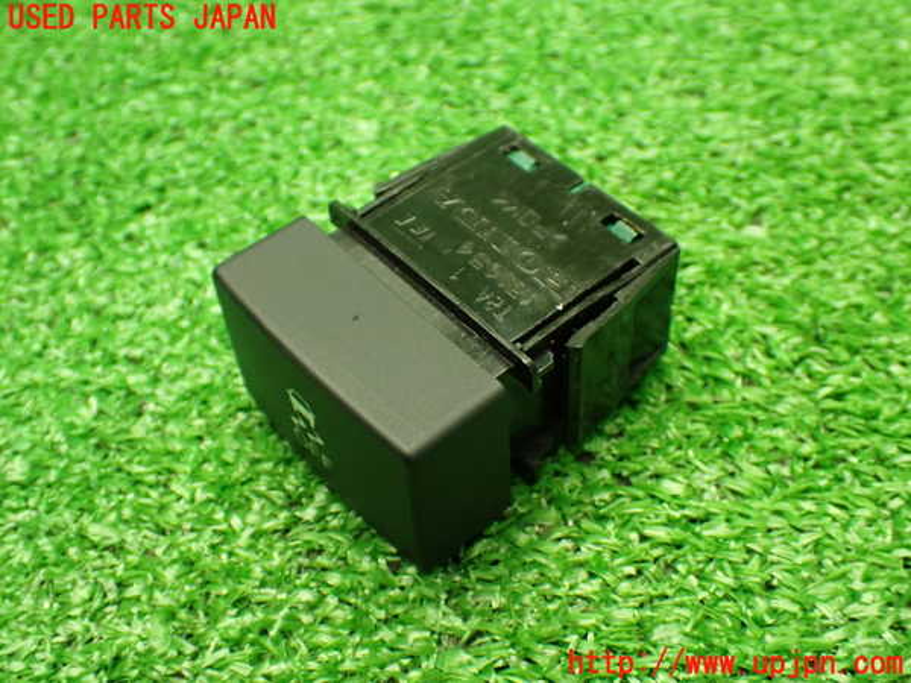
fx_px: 1158
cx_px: 456
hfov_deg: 42.9
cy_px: 342
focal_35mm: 44
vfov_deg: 32.9
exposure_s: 1/50
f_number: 2.9
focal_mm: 7.84
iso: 800
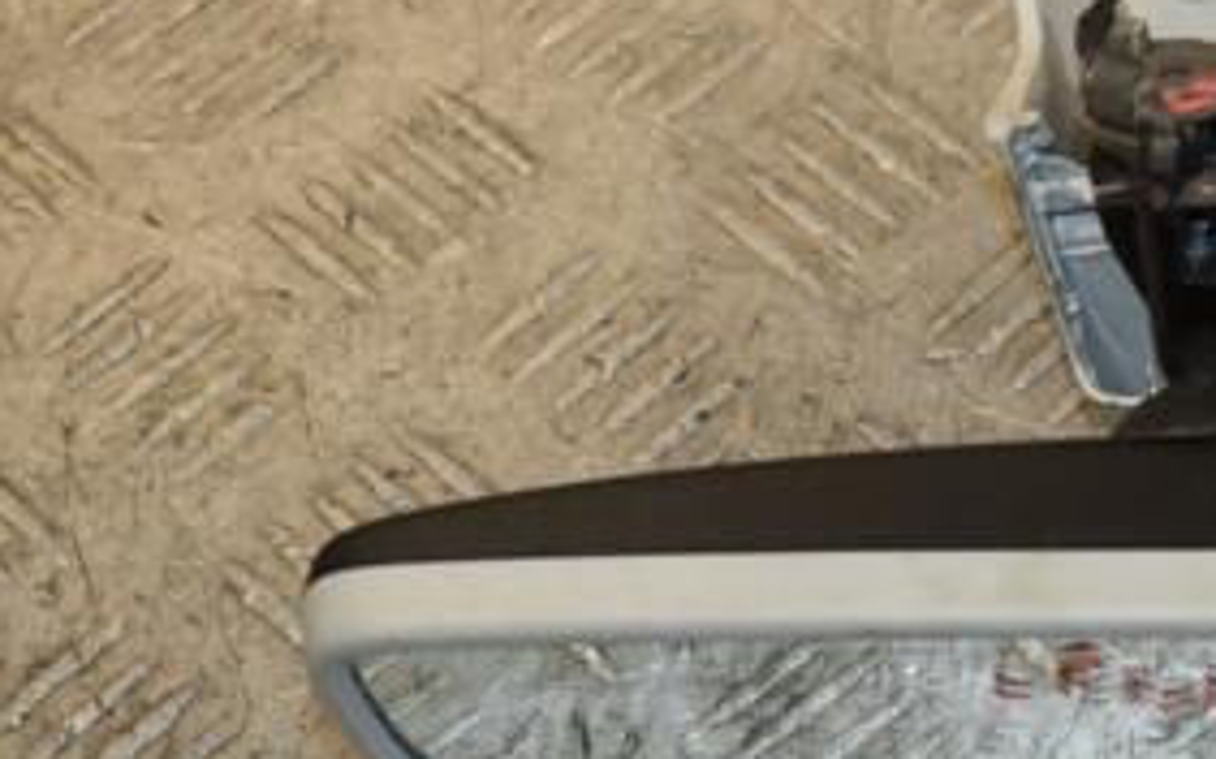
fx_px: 5168
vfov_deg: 8.4
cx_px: 1082
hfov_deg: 13.3
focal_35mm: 156
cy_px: 423
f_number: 6.3
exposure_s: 1/200
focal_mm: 48
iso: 800
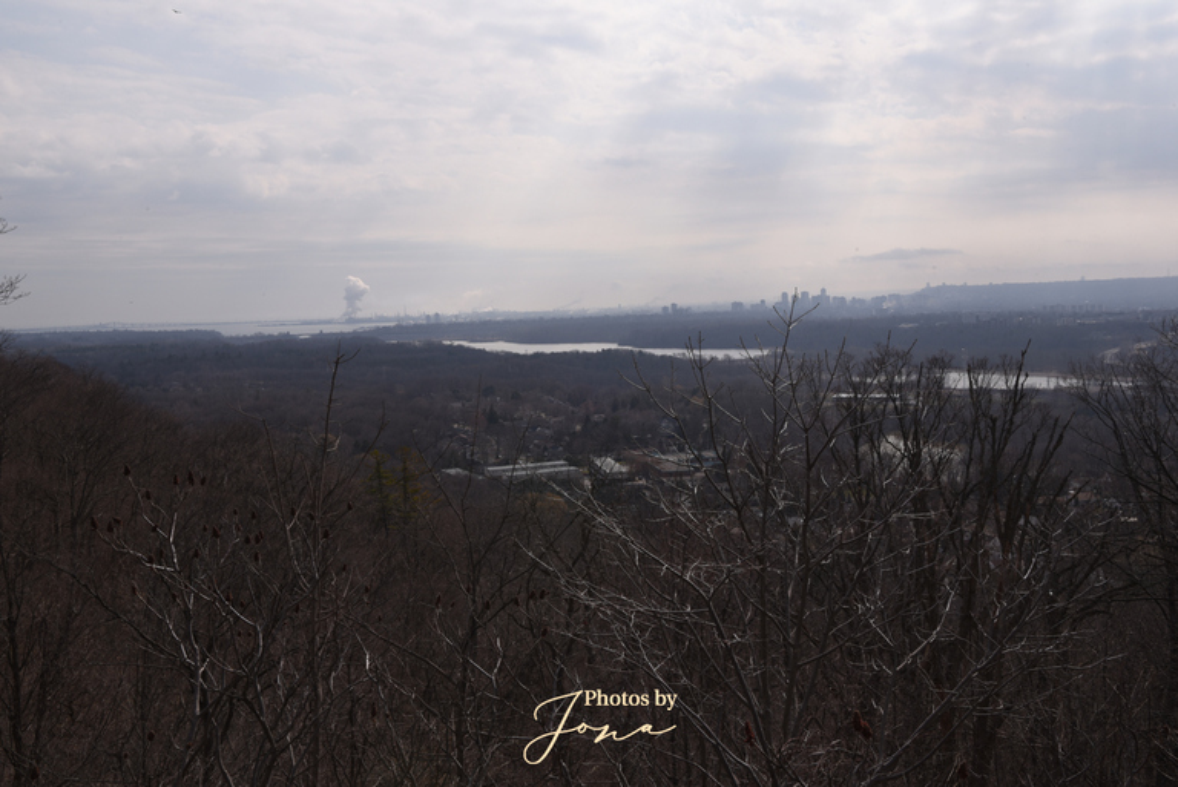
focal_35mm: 40
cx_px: 589
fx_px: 1310
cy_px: 394
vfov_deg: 33.4
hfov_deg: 48.4
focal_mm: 40
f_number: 22
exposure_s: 1/100
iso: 100
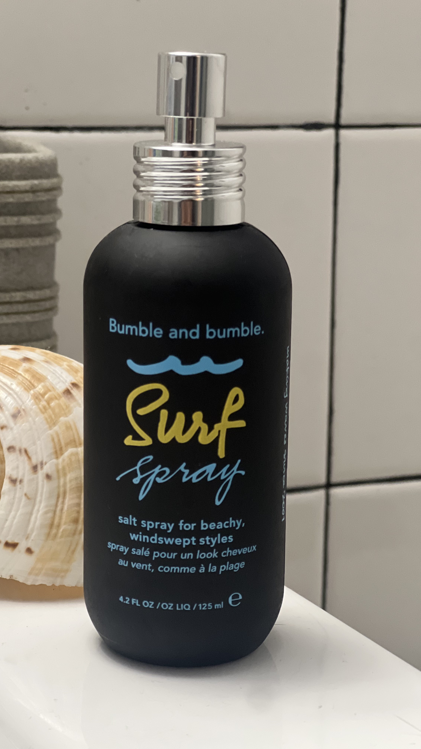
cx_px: 144
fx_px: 1667
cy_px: 374
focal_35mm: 84
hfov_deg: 14.4
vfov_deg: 25.3
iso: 250
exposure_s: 1/40
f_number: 2.8
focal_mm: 9
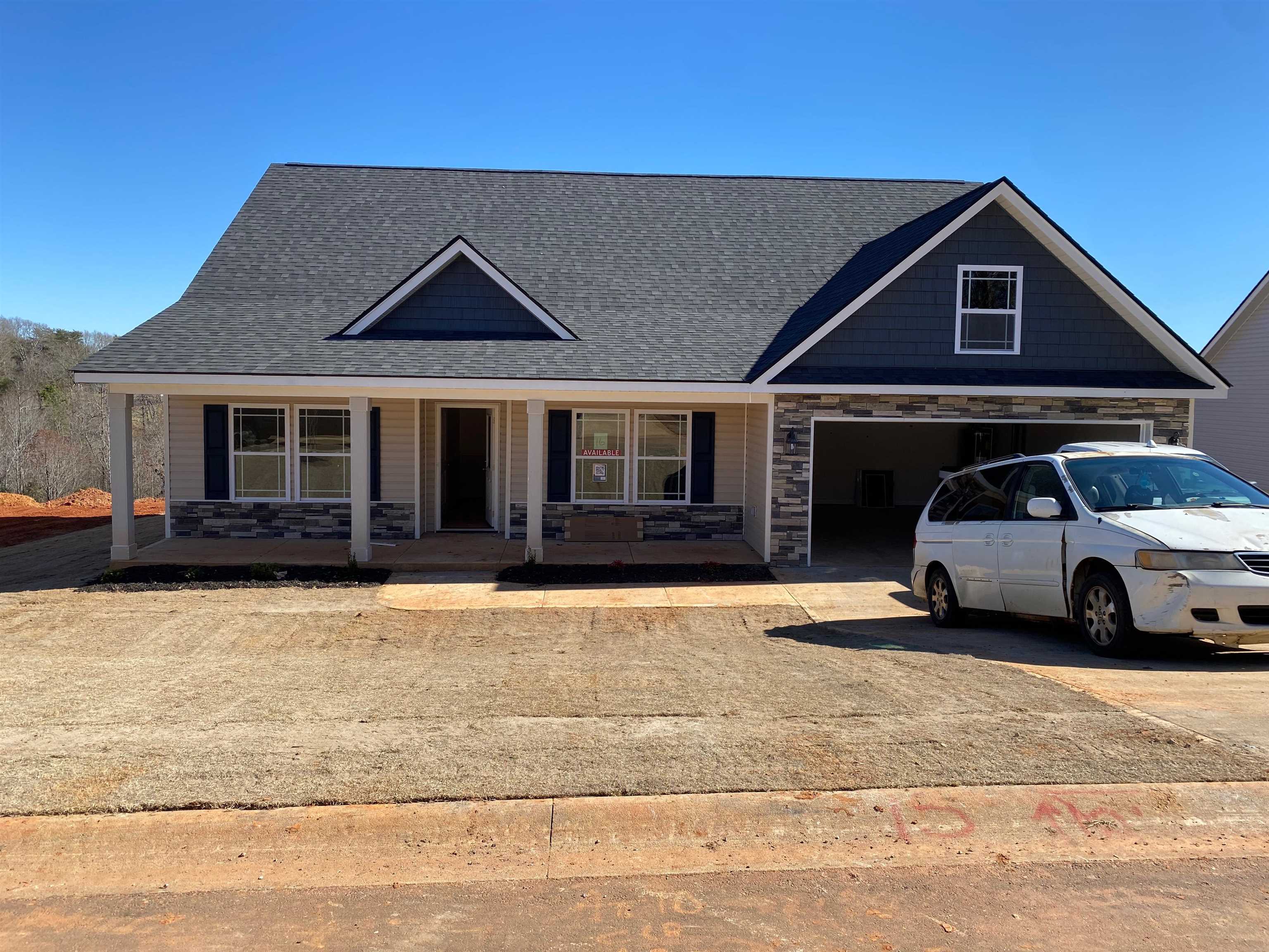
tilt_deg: -4.9
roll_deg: -1.4
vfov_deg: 53.1
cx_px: 634
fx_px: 953
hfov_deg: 67.3
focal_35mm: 26
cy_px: 476
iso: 32
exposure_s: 1/2066
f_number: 1.8
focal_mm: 4.25
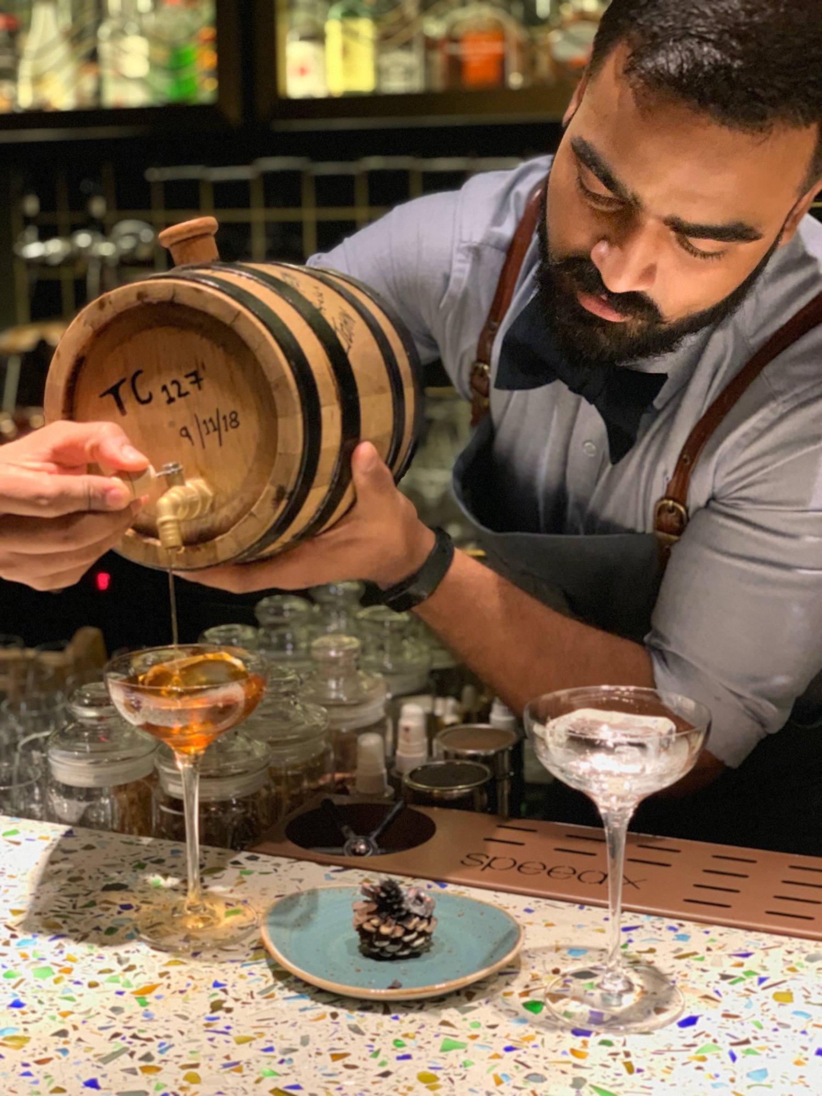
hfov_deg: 28.0
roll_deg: +0.3
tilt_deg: -10.2
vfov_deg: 36.8
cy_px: 548
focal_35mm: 52
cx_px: 411
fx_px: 1646
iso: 640
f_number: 2.4
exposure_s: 1/25
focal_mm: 6
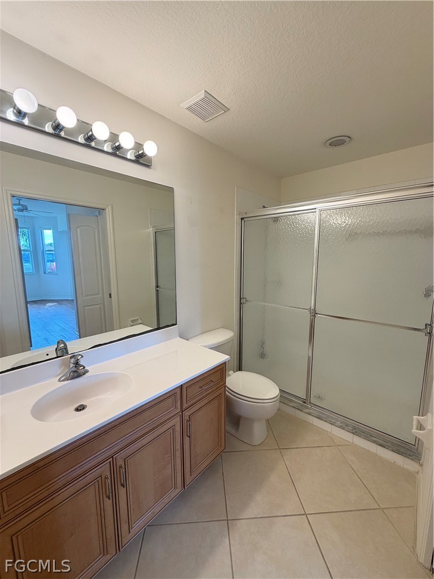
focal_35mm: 14
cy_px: 290
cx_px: 217
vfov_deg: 102.1
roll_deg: -0.3
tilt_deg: -8.9
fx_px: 234
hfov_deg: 85.7
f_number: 2.2
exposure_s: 1/120
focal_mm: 2.22
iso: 125
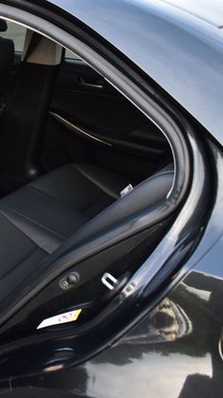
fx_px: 524
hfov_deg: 21.7
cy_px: 199
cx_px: -67
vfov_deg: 41.5
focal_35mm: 50
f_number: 6.3
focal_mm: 21
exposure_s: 1/15
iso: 400
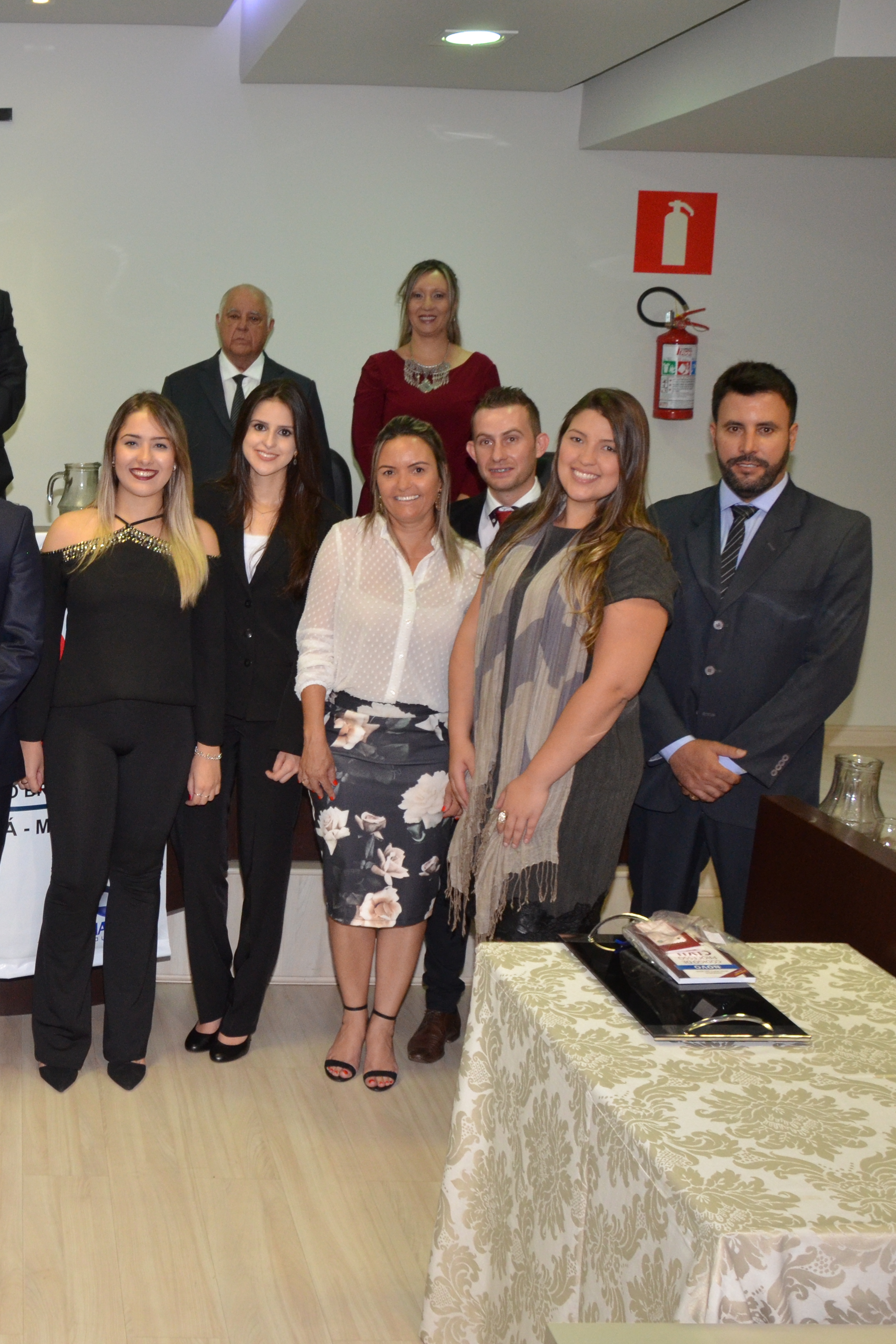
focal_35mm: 41
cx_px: -17
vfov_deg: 47.4
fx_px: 1531
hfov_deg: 30.2
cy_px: 676
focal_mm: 18
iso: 1000
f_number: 7.1
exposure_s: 1/60
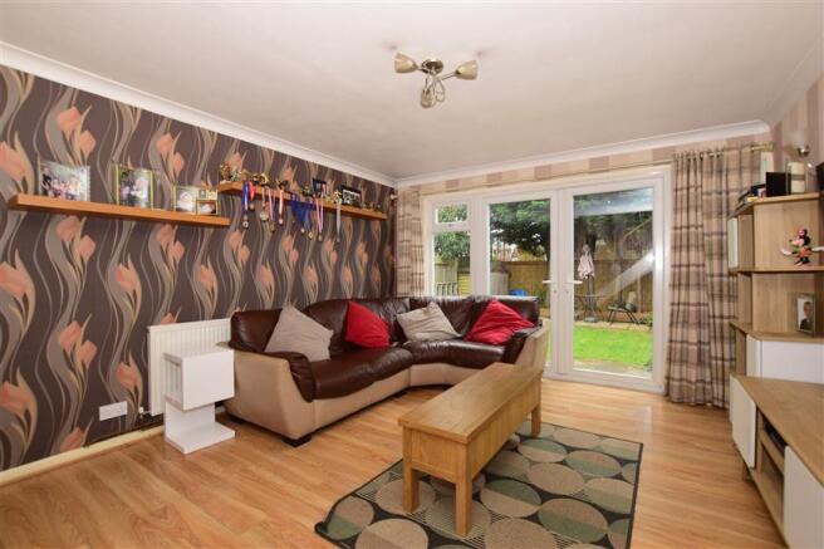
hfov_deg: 100.4
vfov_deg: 77.3
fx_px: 343
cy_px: 274
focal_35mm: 15
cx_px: 412
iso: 200
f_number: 7.1
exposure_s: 1/25
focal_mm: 10
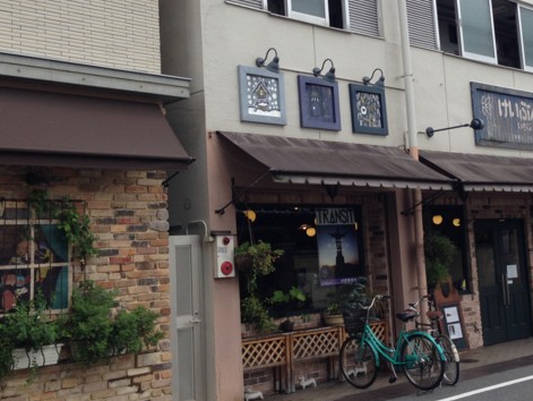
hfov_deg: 33.7
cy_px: 142
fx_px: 863
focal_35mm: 56
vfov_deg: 26.0
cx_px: 397
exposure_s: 1/583
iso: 50
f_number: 2.4
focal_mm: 4.12
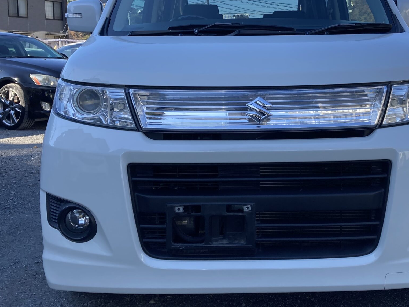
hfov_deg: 40.3
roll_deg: +0.9
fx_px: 555
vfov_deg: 30.8
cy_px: 120
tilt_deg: -5.1
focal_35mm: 47
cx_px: 243
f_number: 1.8
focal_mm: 3.99
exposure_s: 1/714
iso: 20
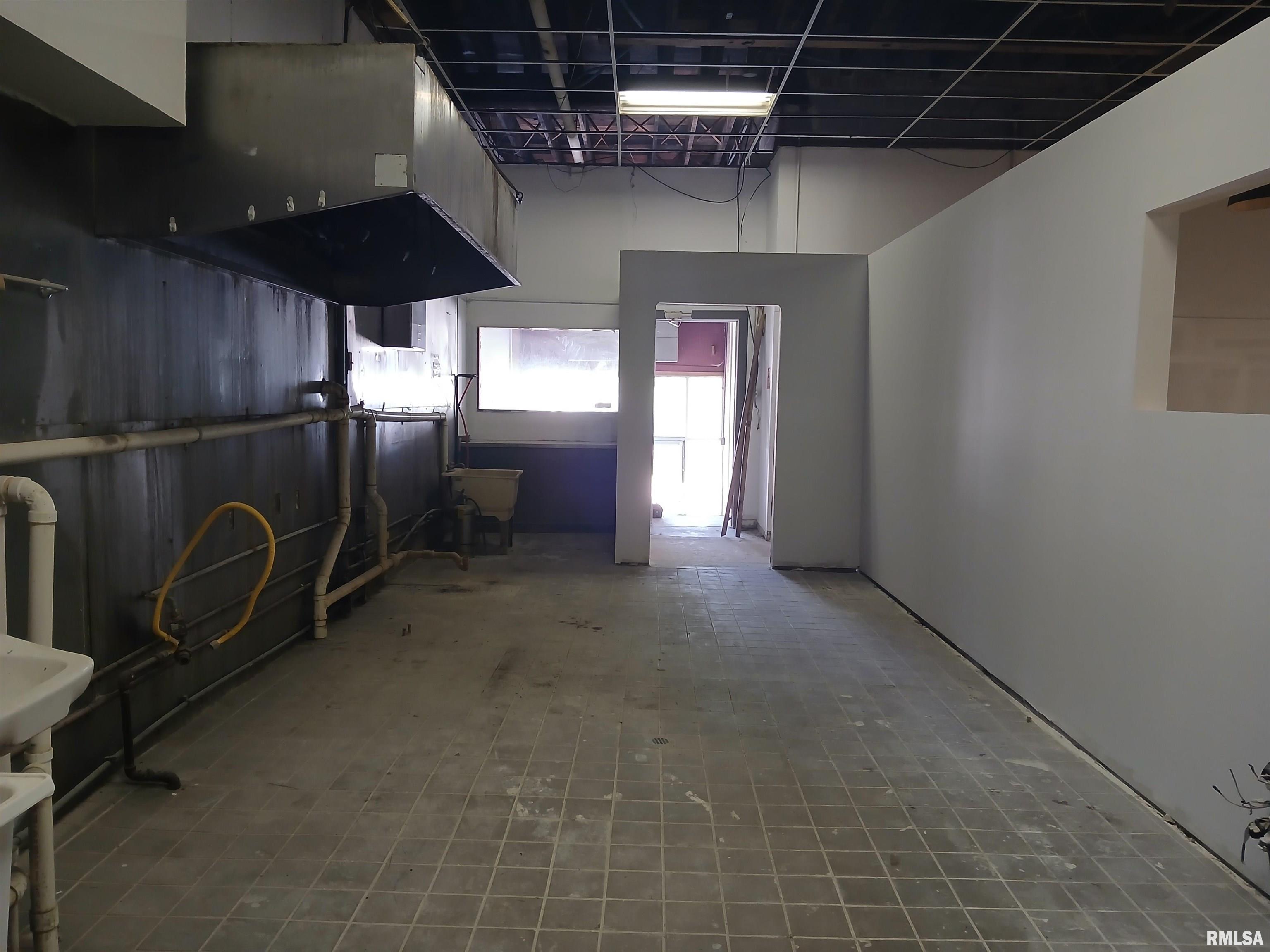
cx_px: 635
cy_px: 476
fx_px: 954
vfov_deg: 53.1
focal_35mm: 26
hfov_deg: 67.3
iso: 200
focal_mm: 3.98
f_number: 1.8
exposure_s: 1/30
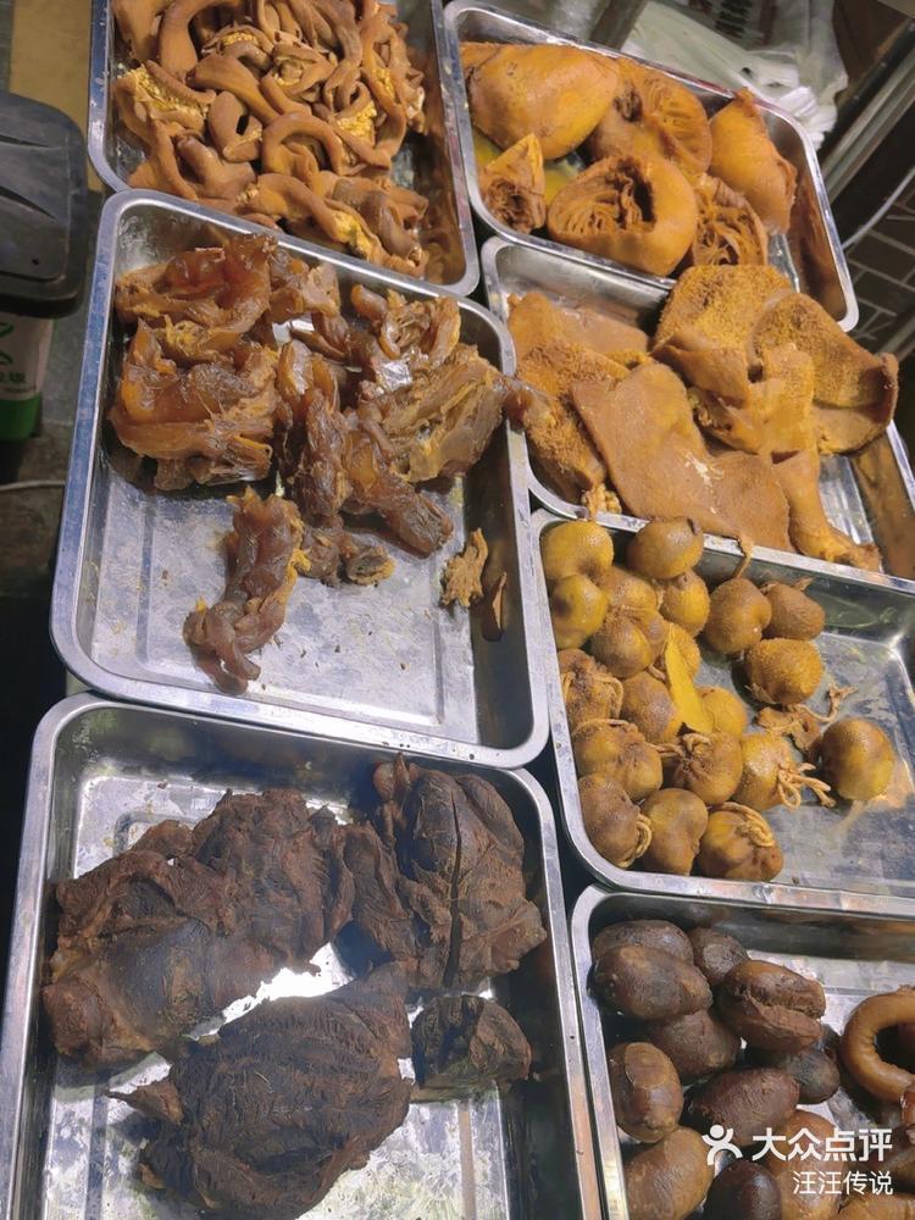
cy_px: 610
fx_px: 987
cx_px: 458
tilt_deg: -53.2
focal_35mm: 28
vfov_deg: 63.4
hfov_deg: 49.7
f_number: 1.78
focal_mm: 6.86
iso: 160
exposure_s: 1/50
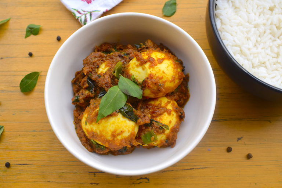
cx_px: 141
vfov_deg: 35.5
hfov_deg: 51.3
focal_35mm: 38
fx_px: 294
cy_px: 94
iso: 400
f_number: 8
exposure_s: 1/250
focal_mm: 25
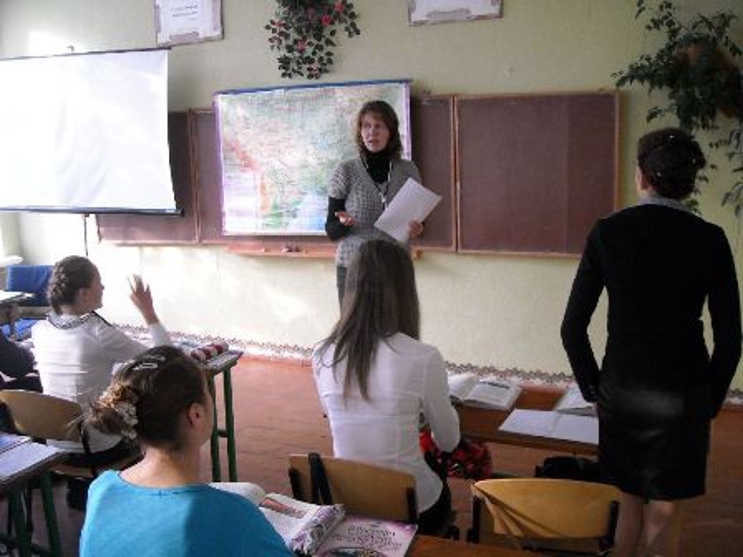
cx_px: 372
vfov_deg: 40.7
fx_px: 751
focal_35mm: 35
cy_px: 278
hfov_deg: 52.6
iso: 400
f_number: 2.8
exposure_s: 1/40
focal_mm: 5.7
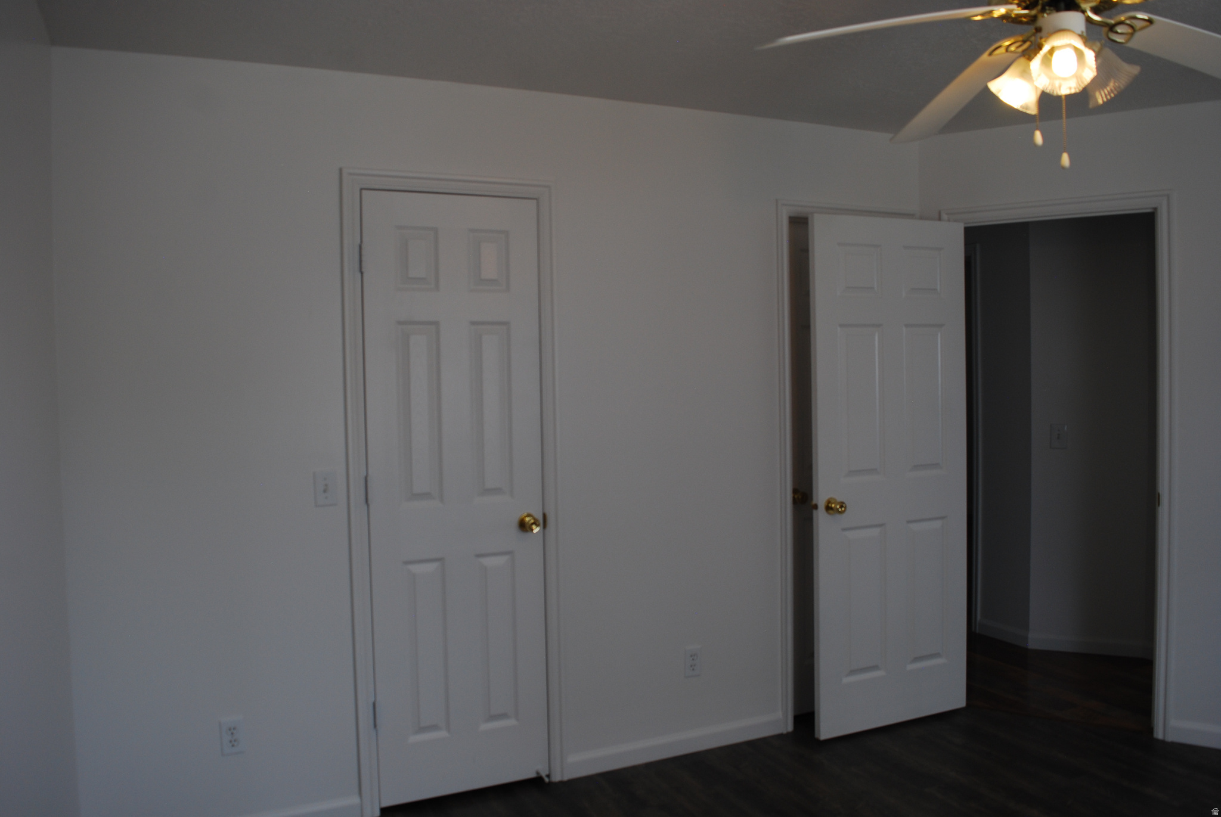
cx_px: 610
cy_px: 408
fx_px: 917
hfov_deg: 67.3
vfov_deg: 48.1
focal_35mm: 27
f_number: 5
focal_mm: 18
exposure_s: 1/100
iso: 200
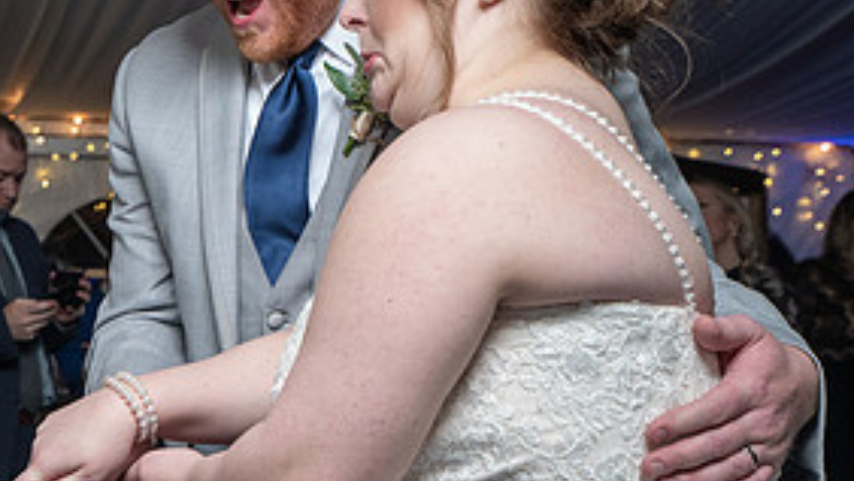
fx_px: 1926
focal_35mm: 85
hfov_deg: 24.2
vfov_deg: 14.3
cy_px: 249
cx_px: 73
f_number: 5.6
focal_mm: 35
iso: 2000
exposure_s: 1/250
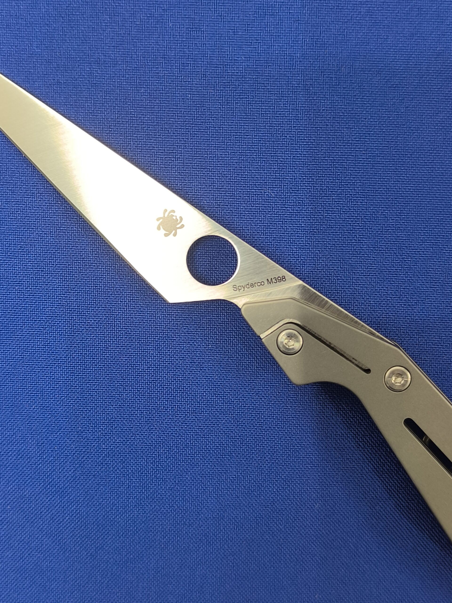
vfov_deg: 41.2
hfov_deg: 31.5
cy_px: 302
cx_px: 226
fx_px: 801
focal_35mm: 46
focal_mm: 6.14
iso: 500
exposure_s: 1/100
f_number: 1.65
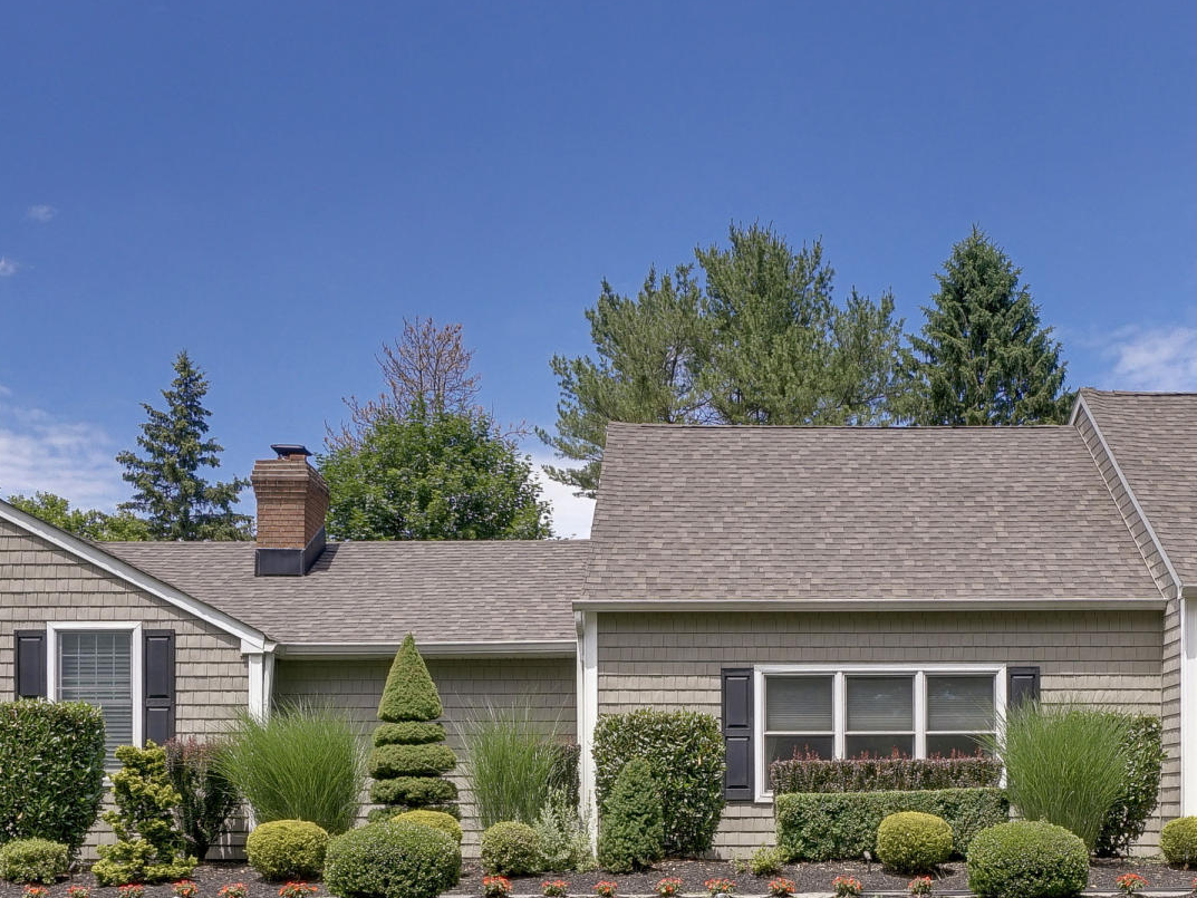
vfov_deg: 32.0
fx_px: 1487
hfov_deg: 43.6
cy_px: 808
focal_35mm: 43
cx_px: 720
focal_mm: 16
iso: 400
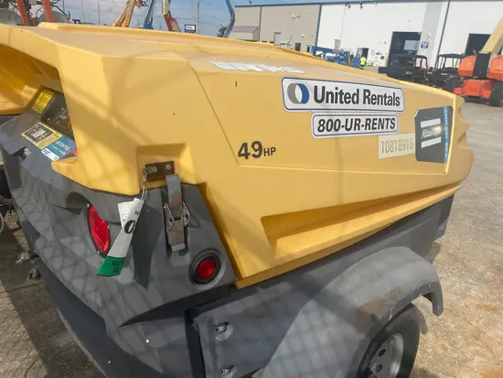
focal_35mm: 26
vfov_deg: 53.1
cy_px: 189
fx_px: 378
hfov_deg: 67.3
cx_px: 252
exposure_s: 1/4651
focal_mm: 4.2
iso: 32
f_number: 1.6
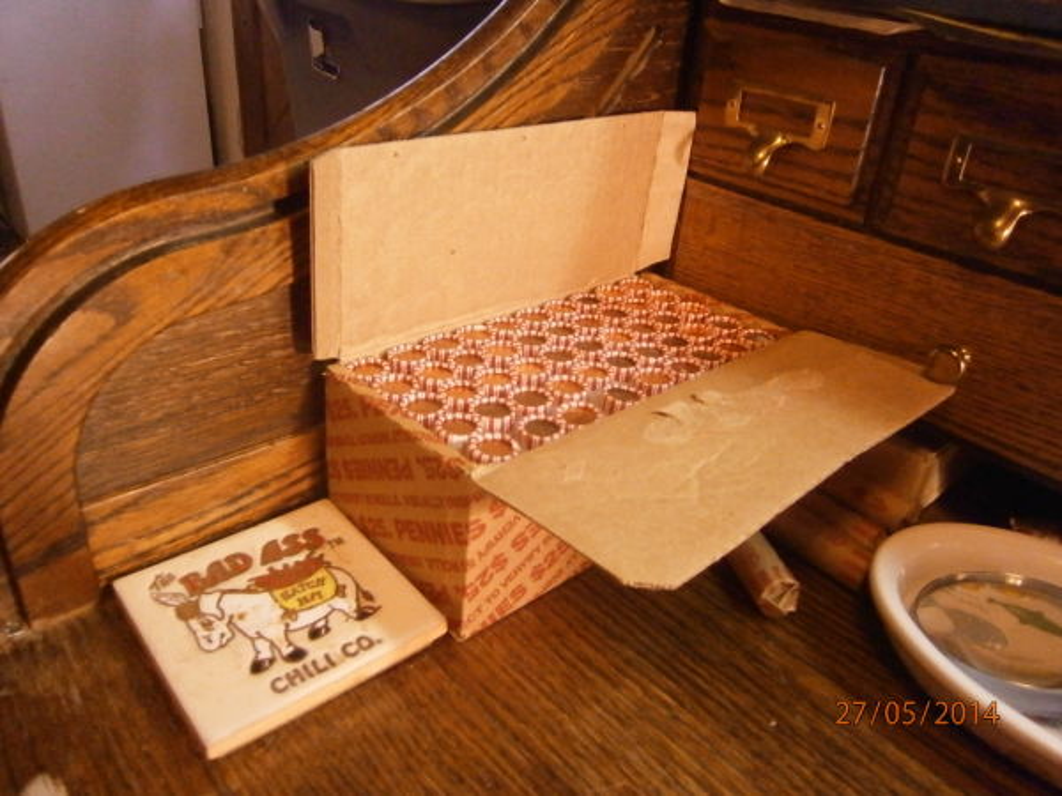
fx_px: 798
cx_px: 531
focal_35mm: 26
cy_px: 398
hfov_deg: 67.3
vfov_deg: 53.1
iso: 800
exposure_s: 1/40
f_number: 2.8
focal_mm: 4.7
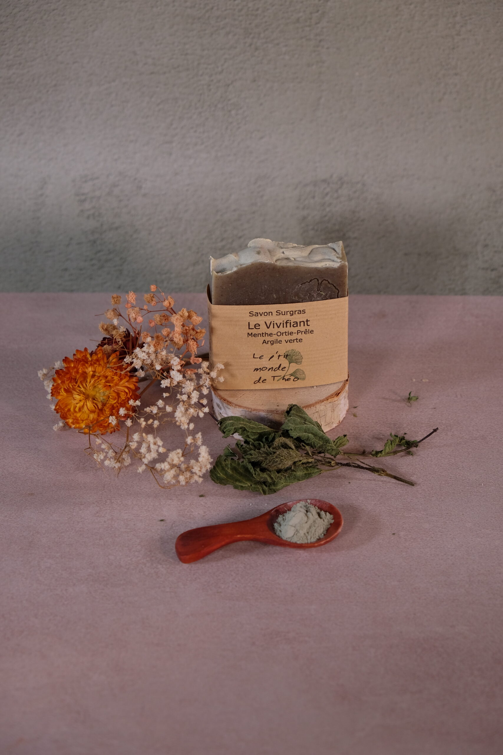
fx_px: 1739
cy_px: 378
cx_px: 252
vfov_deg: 24.5
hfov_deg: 16.5
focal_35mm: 83
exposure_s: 1/160
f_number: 5
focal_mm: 55
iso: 400
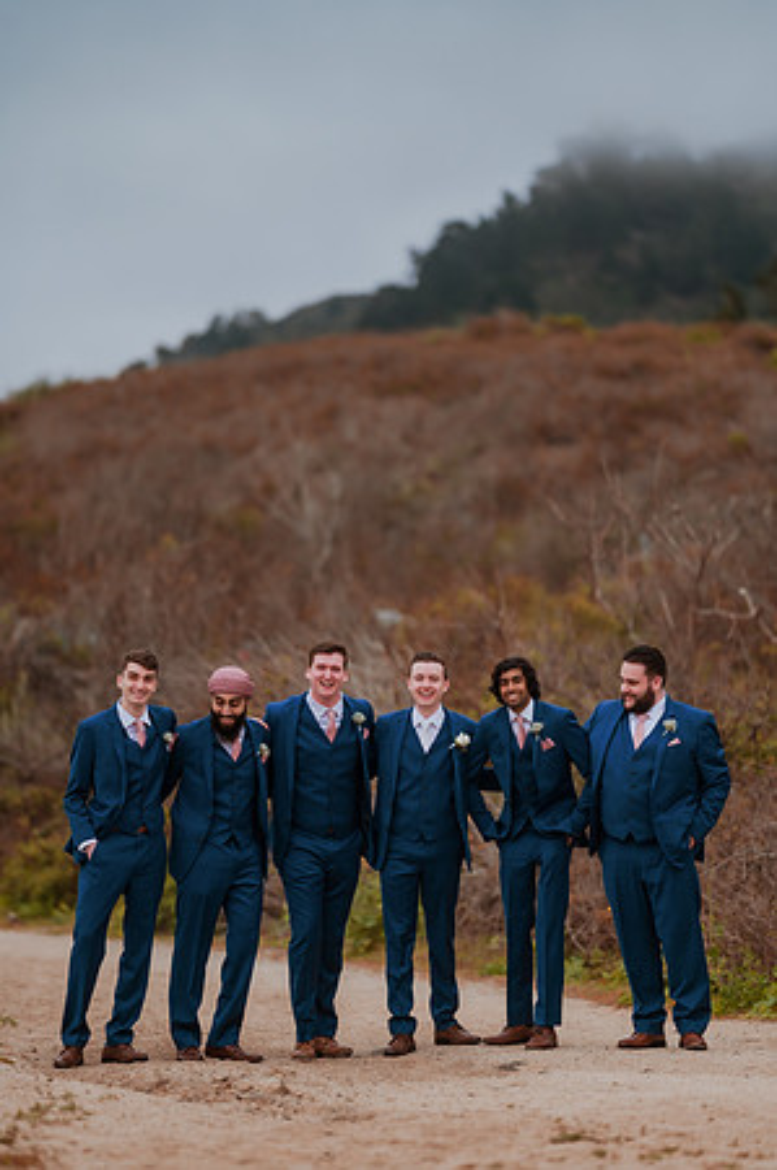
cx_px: 388
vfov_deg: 15.2
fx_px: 4380
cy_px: 585
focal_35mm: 135
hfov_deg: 10.1
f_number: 1.8
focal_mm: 135
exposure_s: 1/3200
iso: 400
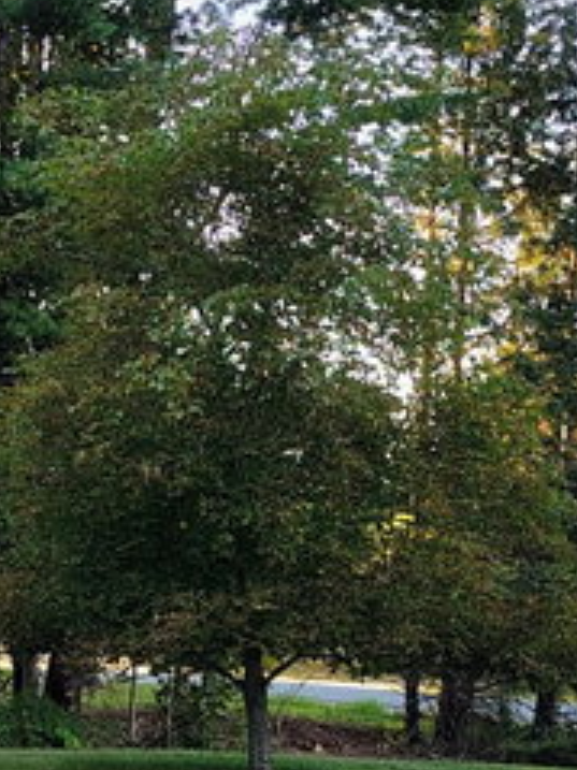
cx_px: 245
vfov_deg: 18.4
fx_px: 2291
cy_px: 851
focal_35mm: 103
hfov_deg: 14.3
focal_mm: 5.56
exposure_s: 1/120
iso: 116
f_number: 1.8
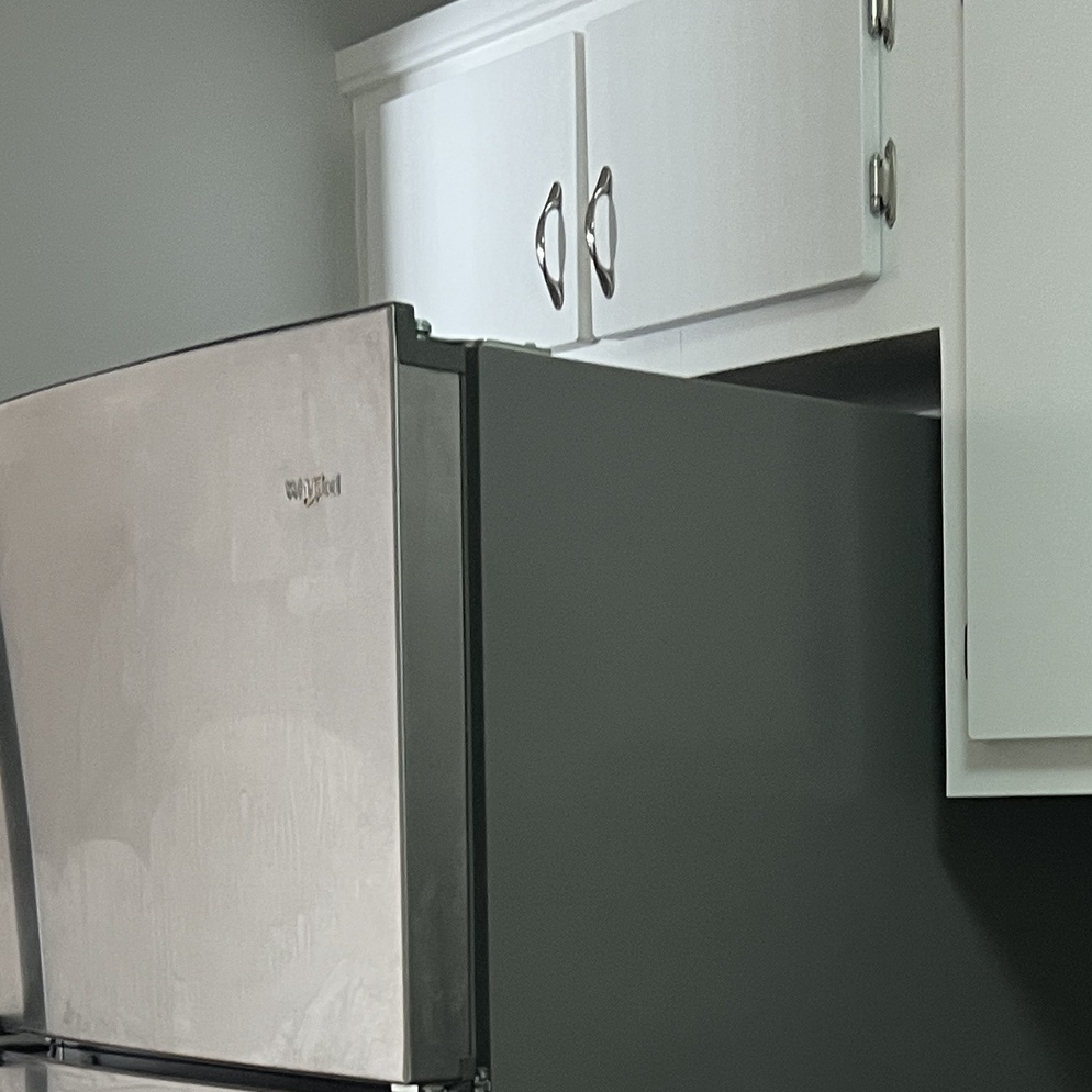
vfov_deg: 23.0
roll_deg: +0.7
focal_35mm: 71
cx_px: 818
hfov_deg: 24.1
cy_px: 1167
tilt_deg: -9.3
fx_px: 2534
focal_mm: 5.7
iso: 160
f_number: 1.5
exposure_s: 1/60
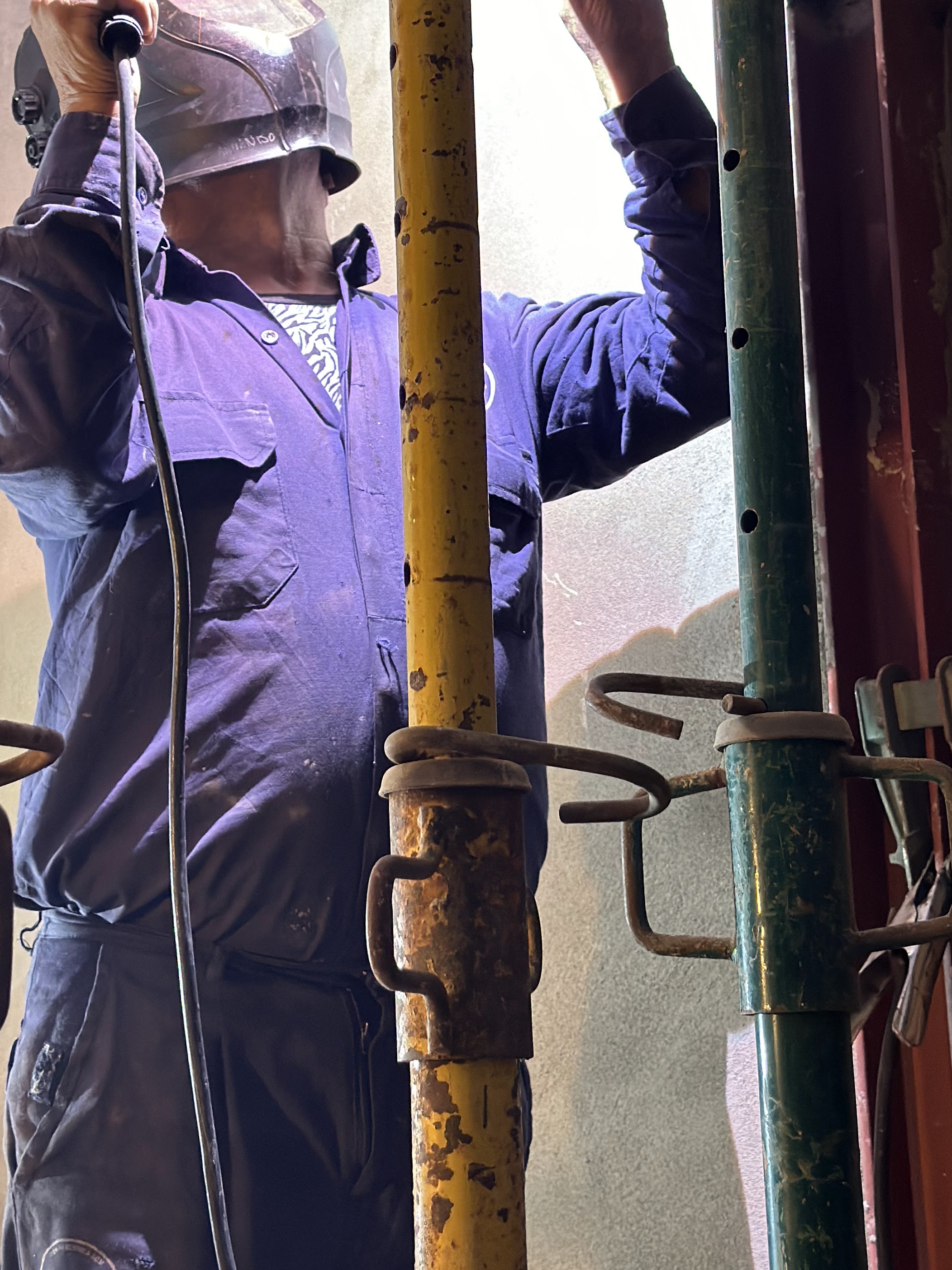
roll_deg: +1.4
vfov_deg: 28.1
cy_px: 468
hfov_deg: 21.3
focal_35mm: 69
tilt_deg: +12.5
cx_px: 529
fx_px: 2530
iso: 320
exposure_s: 1/50
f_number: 1.78
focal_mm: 6.86
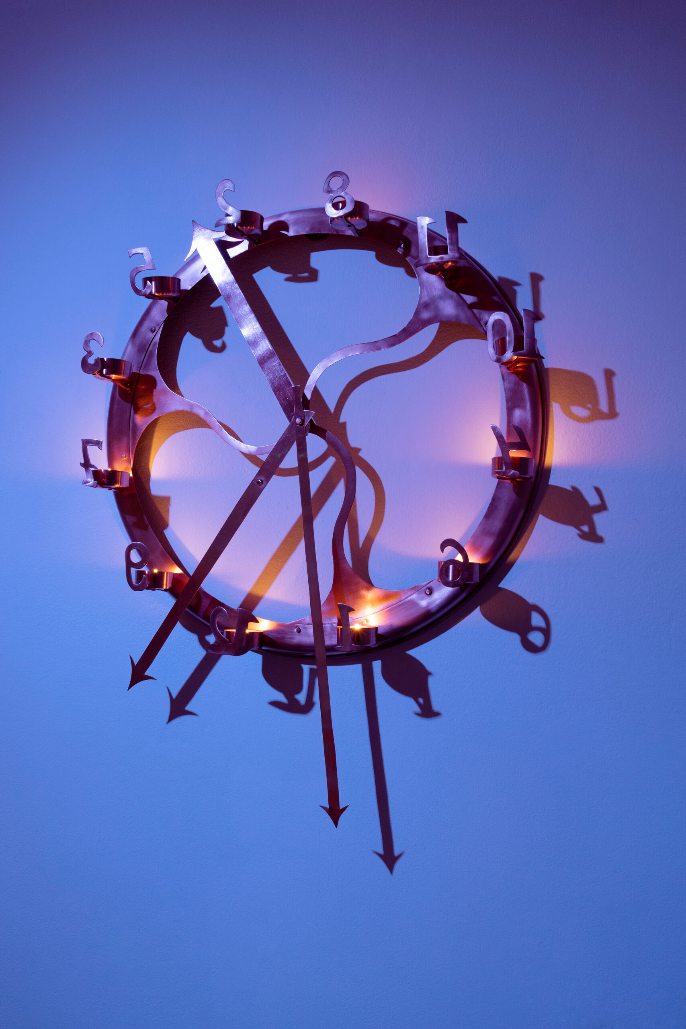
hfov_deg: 40.0
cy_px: 514
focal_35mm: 33
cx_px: 343
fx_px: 943
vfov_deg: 57.2
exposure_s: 1/4
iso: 400
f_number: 10
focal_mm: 33
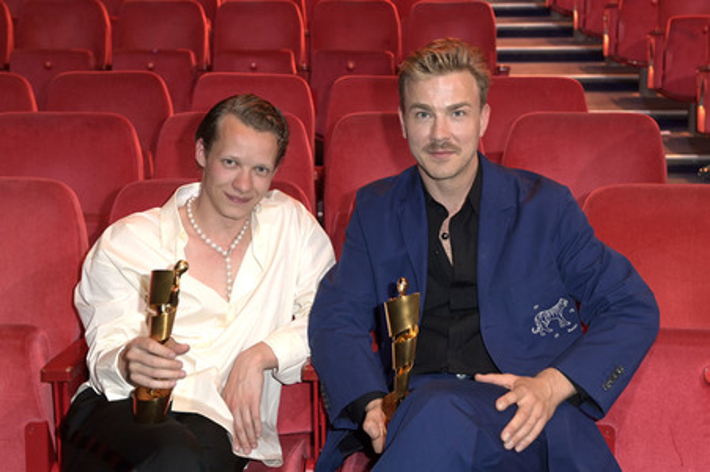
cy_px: 236
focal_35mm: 52
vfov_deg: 26.0
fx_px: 1025
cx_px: 355
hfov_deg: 38.2
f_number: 5
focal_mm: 52
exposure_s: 1/60
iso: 2000
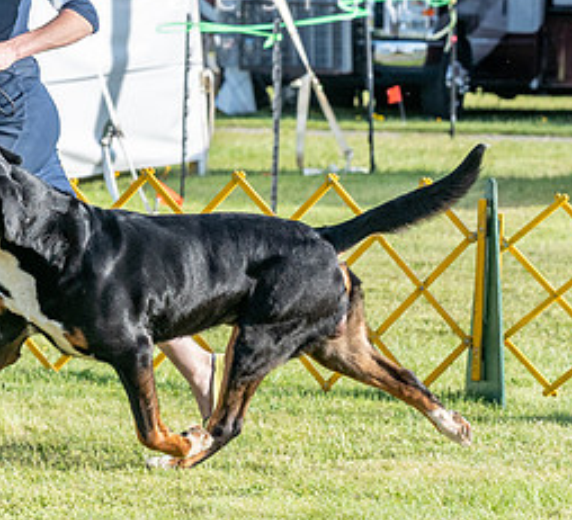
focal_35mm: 324
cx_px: 50
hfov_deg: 5.6
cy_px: 132
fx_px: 5789
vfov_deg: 5.1
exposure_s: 1/1250
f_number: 6.3
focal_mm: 117
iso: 800
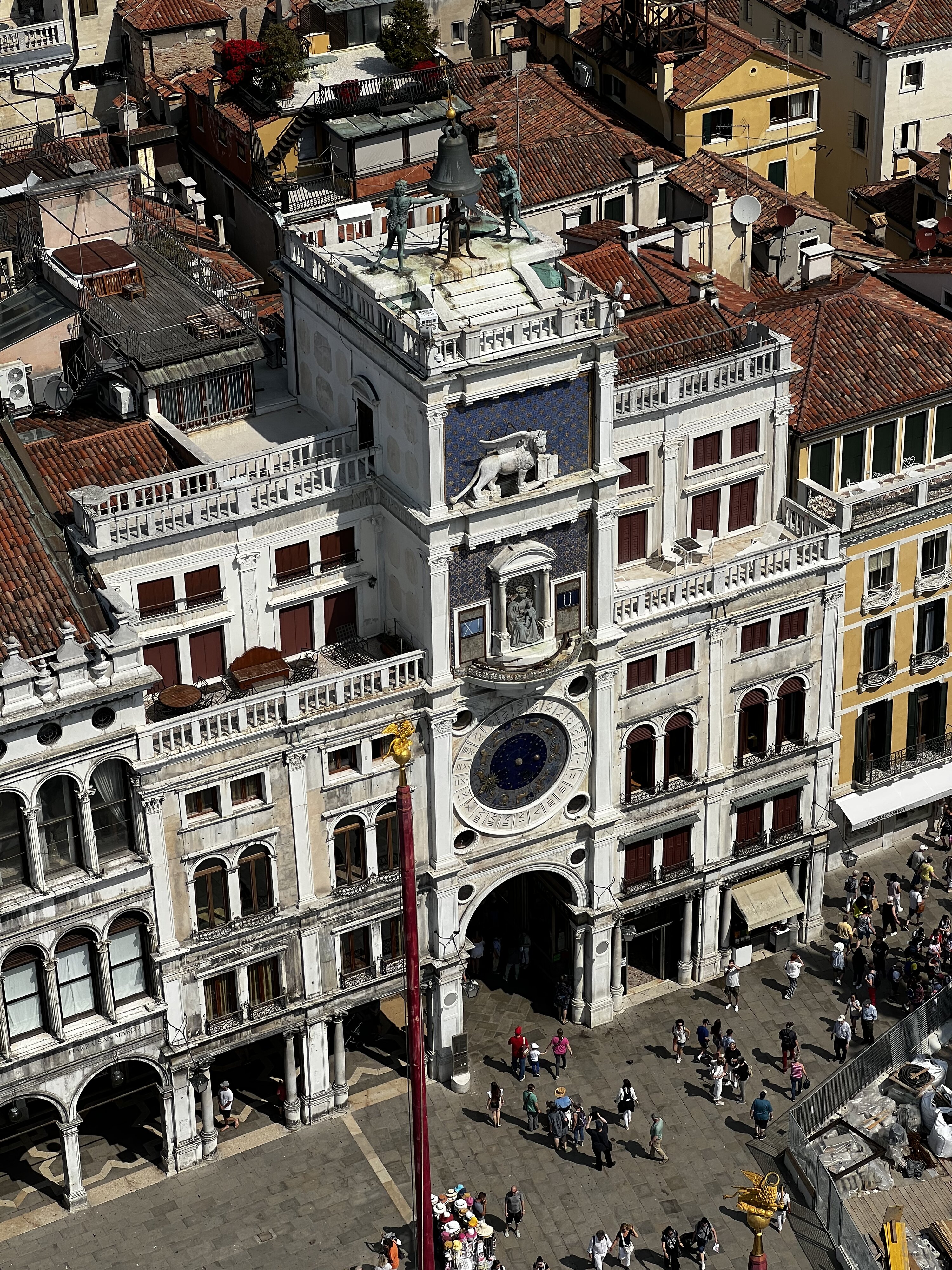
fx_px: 2824
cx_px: 476
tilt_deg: -30.2
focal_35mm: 77
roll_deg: +1.8
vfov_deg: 25.3
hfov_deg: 19.1
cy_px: 635
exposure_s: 1/1393
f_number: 2.8
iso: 32
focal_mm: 9
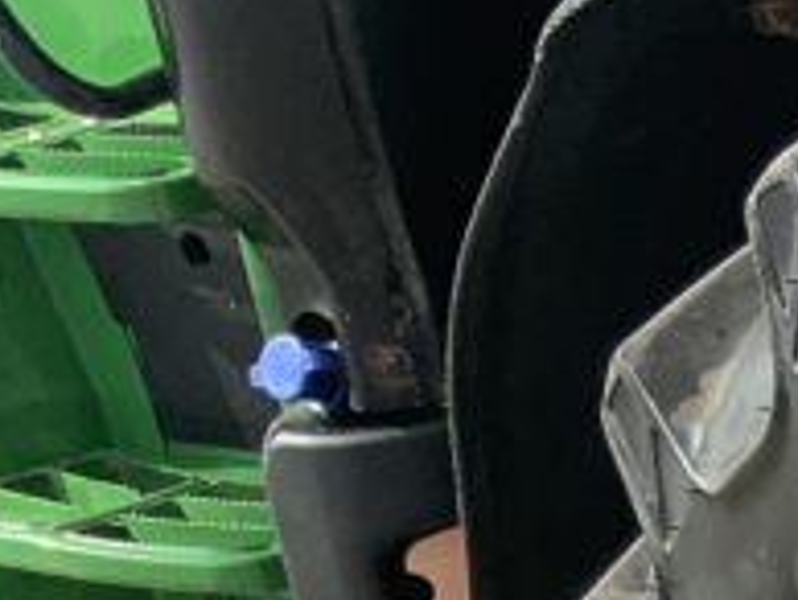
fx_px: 3531
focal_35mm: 153
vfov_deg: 9.1
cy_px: 1229
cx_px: 1929
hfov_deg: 10.9
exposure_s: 1/491
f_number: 1.8
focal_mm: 3
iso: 16
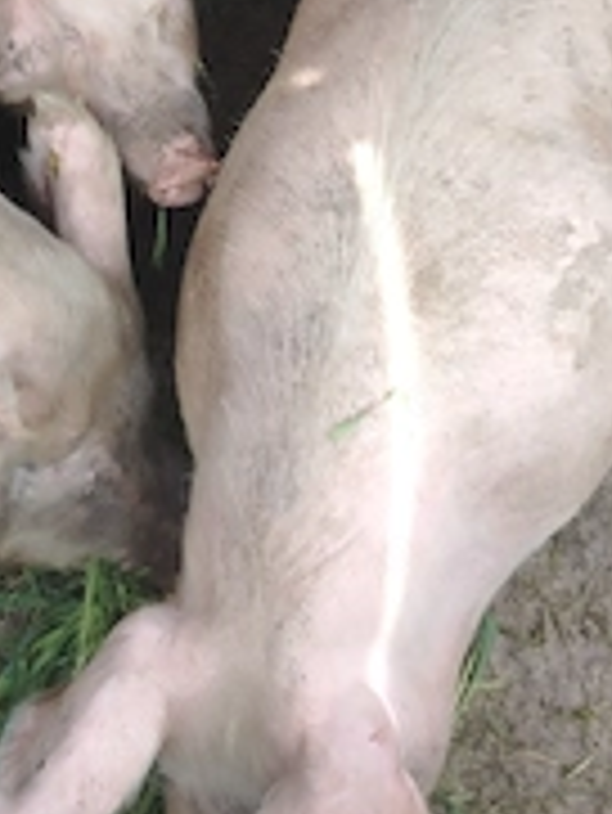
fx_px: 1248
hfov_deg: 27.2
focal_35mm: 53
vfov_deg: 33.6
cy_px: 36
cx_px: 148
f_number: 1.75
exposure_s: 1/100
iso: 156
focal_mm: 5.25
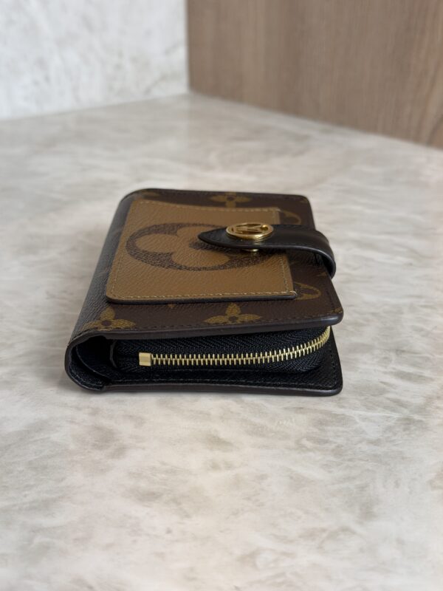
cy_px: 296
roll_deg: +0.0
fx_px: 819
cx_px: 222
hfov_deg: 30.3
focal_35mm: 48
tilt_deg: -23.5
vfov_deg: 39.7
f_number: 1.78
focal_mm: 6.76
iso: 80
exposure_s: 1/120
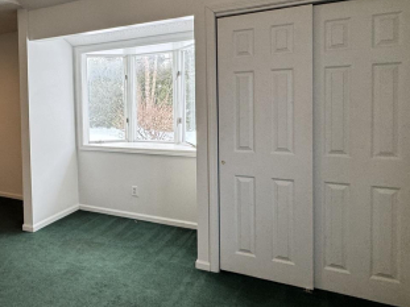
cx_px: 74
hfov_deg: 55.2
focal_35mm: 30
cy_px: 117
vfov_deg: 46.4
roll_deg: +1.1
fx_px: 355
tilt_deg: -1.7
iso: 125
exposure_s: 1/120
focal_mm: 2.22
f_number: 2.2
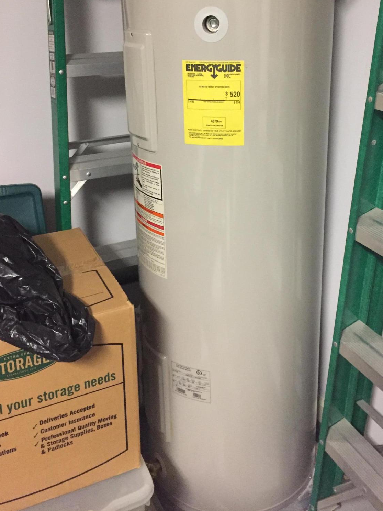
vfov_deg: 47.1
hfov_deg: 36.8
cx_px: 217
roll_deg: -0.4
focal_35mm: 39
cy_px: 169
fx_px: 575
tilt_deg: -18.8
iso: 400
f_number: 2.2
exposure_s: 1/15
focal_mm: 4.15
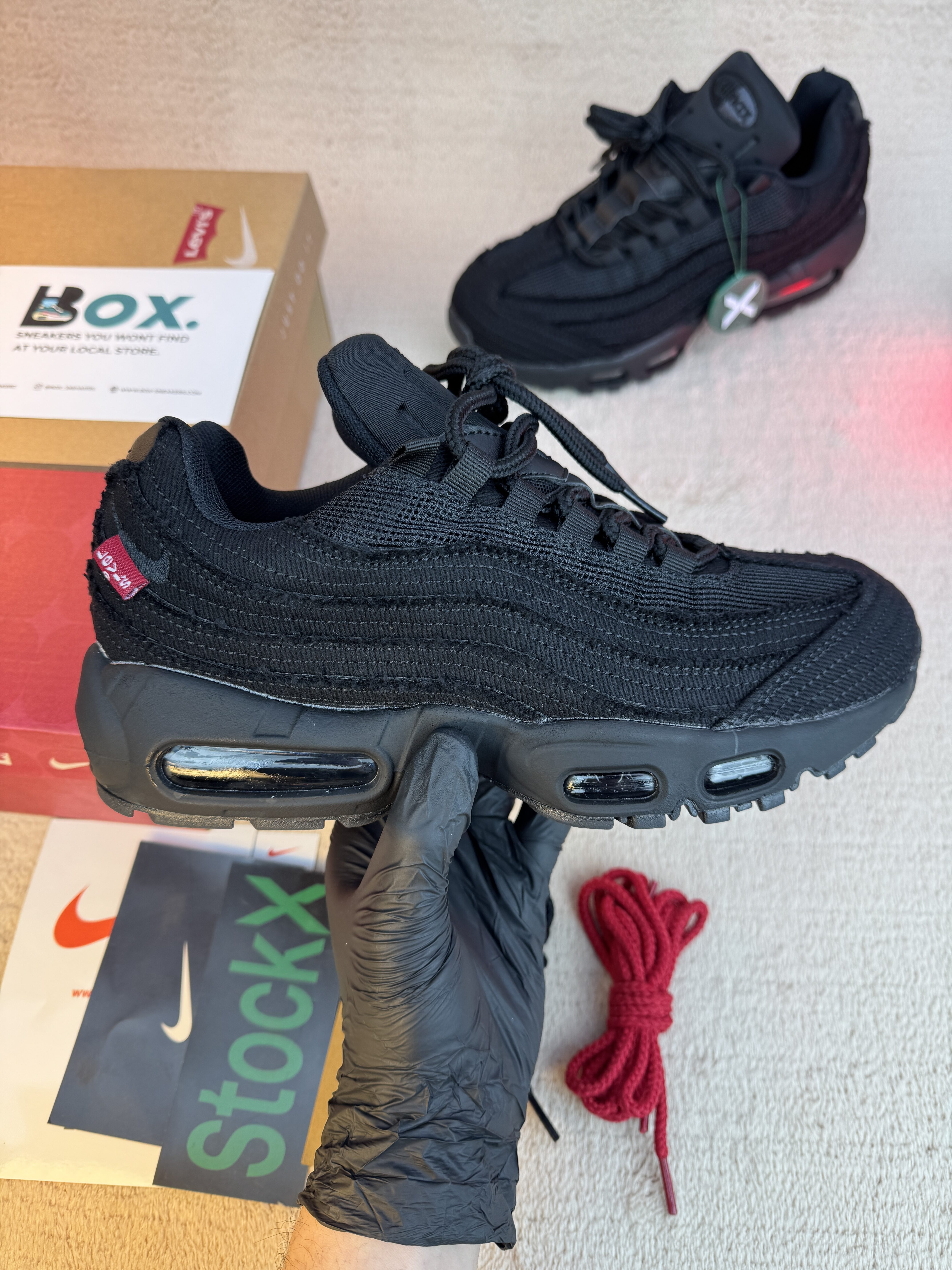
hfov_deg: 56.8
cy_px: 635
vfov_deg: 71.6
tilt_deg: -61.3
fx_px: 880
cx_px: 476
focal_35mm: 24
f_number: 1.78
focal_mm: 6.76
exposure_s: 1/448
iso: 80
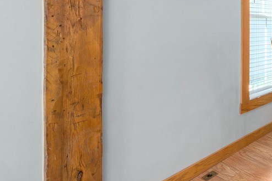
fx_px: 234
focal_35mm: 31
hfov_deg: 49.1
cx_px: 273
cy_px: 24
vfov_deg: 39.7
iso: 200
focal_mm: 14
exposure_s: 1/60
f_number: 8
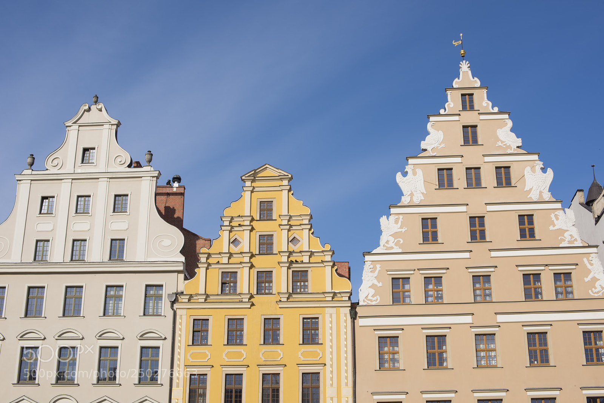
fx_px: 839
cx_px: 302
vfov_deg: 27.0
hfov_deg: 39.6
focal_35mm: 50
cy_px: 202
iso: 100
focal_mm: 50
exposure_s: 1/100
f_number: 16
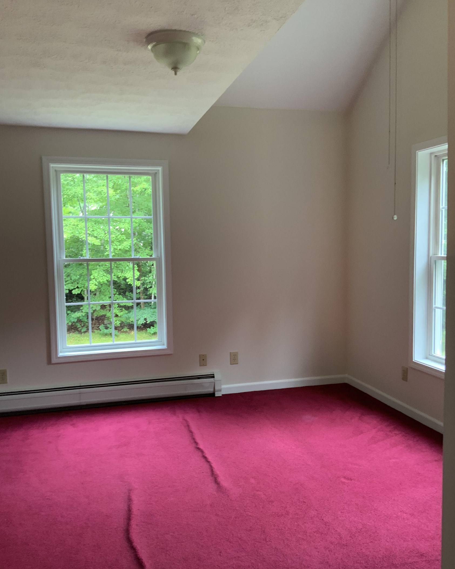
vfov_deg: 57.2
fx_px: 522
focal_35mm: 31
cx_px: 229
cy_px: 288
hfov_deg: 47.1
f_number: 1.8
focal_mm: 3
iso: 100
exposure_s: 1/60
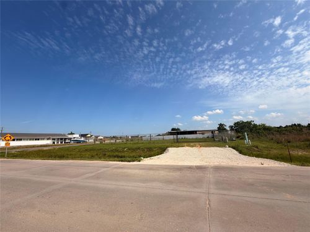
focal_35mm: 14
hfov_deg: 102.1
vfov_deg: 85.7
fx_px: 125
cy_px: 116
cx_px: 155
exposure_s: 1/1534
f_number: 2.2
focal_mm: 2.22
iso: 20
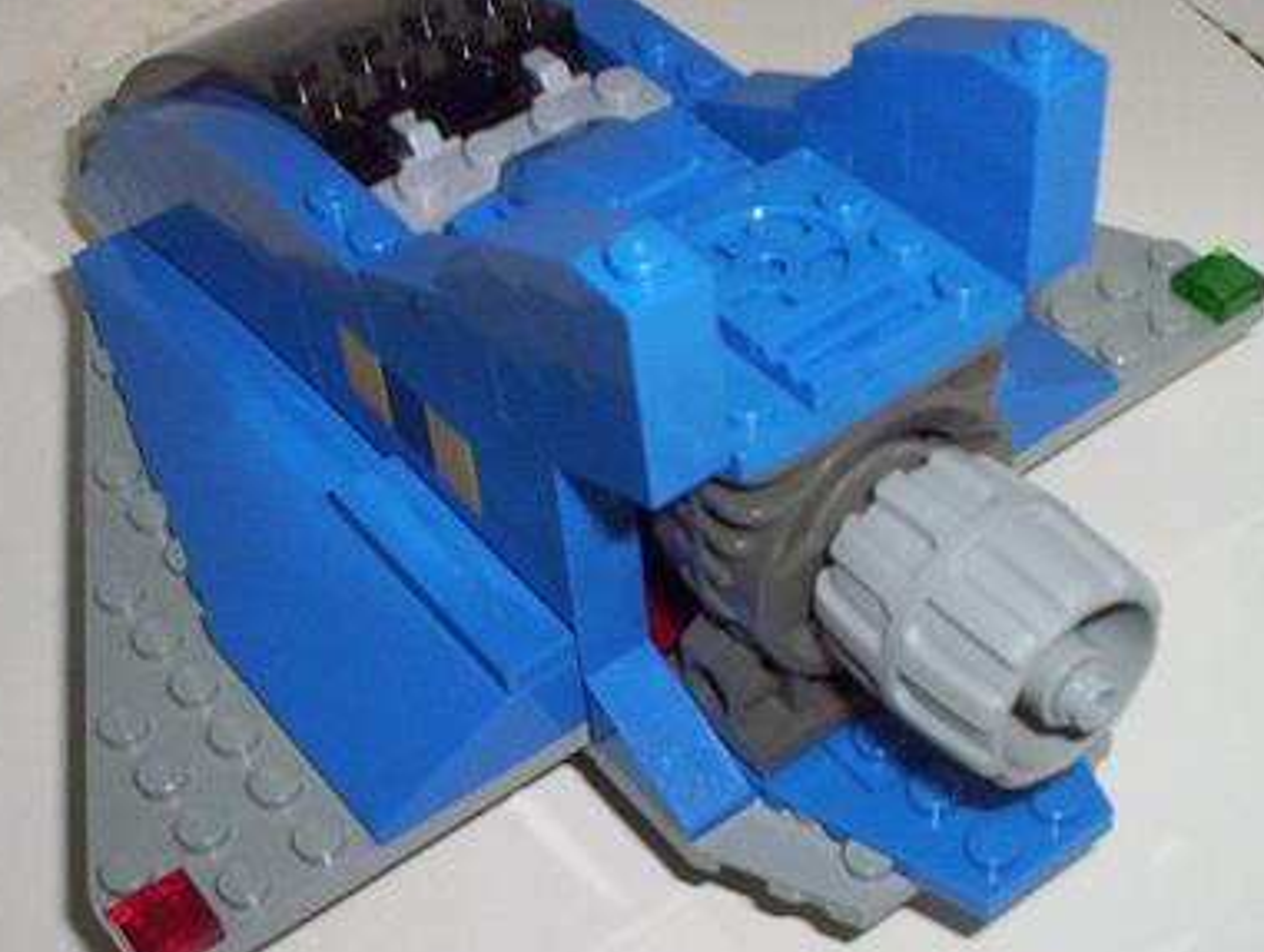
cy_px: 509
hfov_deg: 31.1
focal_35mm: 62
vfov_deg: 23.7
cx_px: 715
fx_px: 2267
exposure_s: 1/60
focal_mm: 4.99
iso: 140
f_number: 4.5
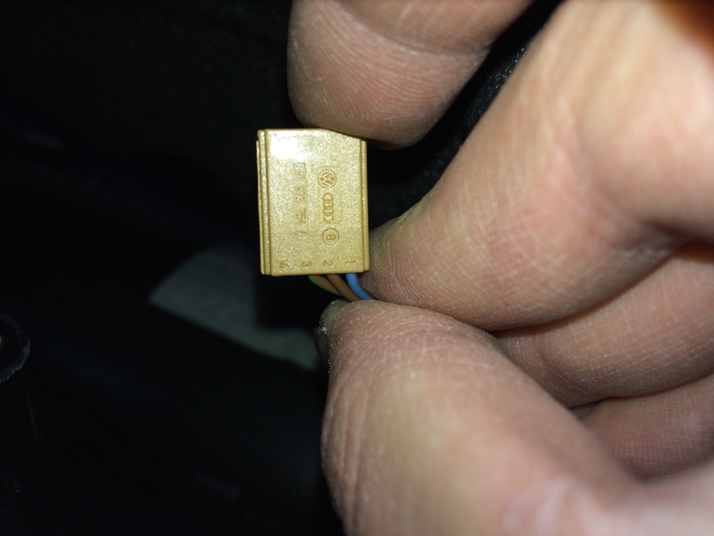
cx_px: 357
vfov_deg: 46.8
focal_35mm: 30
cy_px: 268
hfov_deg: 60.0
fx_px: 619
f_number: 2.2
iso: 32
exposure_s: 1/595
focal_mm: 4.12
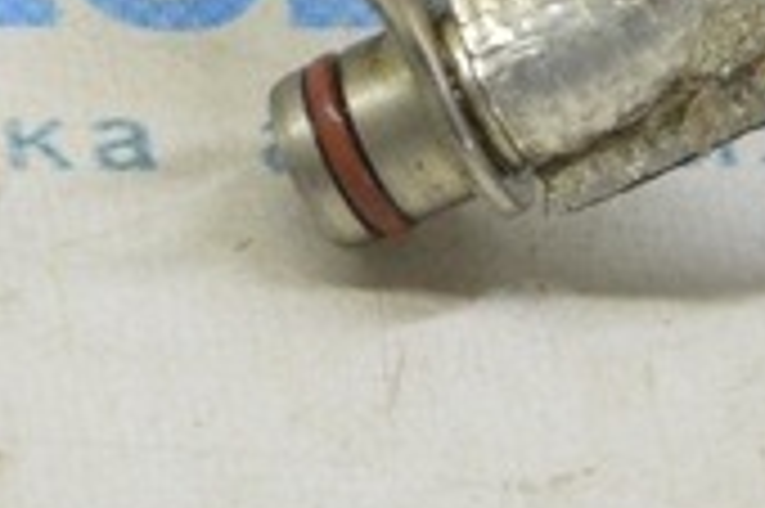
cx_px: -688
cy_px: -200
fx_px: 7303
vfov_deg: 4.0
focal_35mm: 344
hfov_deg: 5.9
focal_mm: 38
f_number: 5.6
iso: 400
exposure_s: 1/20
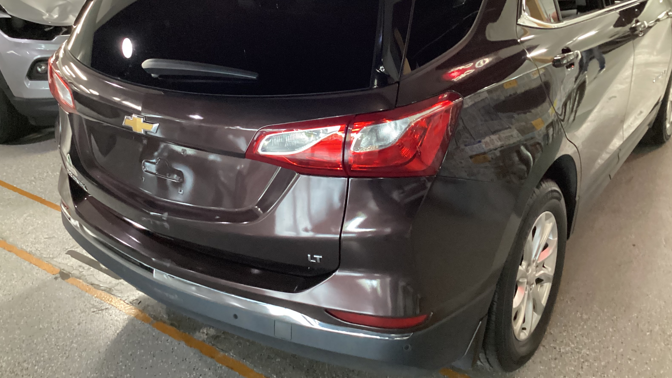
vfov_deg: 33.5
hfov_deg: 56.6
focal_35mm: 35
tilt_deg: -21.1
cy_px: 131
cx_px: 337
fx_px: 624
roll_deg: +1.7
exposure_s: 1/30
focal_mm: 3.3
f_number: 2.4
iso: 640
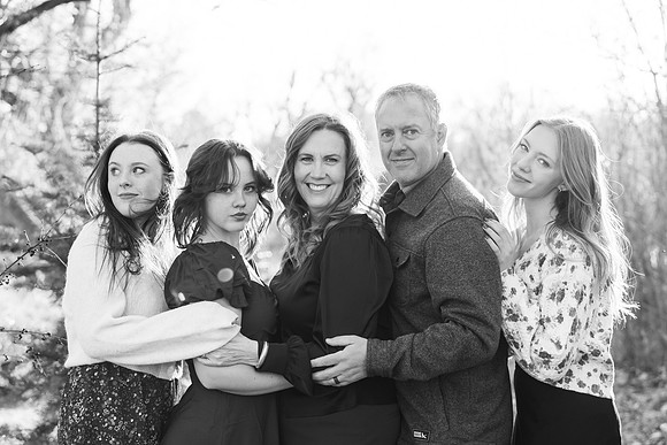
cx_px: 334
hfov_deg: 26.3
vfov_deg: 17.7
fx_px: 1427
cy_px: 222
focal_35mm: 77
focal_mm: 77
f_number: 4.5
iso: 1000
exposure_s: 1/800
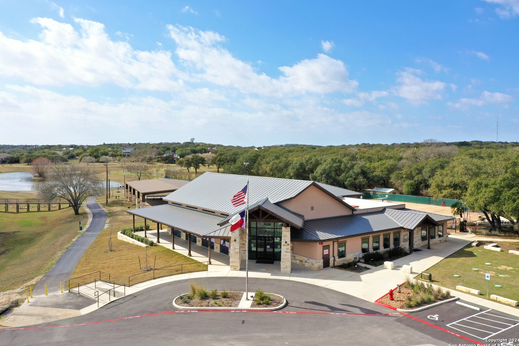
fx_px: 418
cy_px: 169
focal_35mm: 29
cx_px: 252
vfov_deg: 45.0
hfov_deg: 63.6
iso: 100
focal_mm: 10.26
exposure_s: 1/400
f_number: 5.6
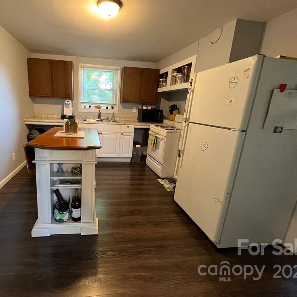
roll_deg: -2.0
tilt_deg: -13.4
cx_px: 112
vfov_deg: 87.4
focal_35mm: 16
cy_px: 143
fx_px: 155
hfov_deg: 85.8
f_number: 1.8
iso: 500
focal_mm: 1.57
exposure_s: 1/60
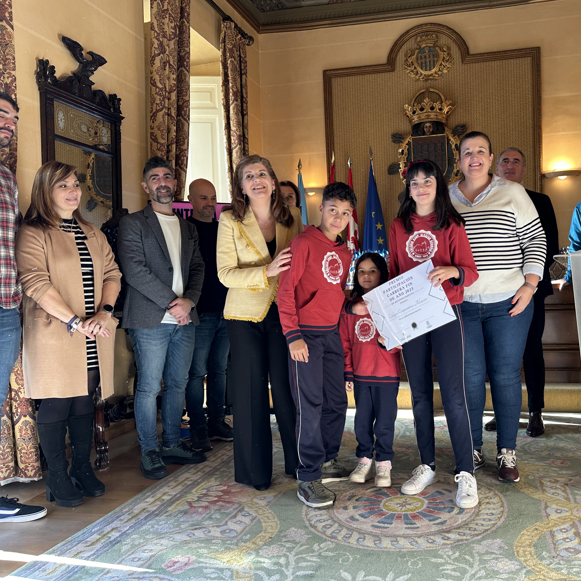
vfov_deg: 55.6
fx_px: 551
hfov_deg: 54.5
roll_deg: +2.4
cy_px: 287
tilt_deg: -0.5
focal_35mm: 29
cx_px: 387
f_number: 1.78
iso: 80
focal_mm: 6.86
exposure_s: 1/100
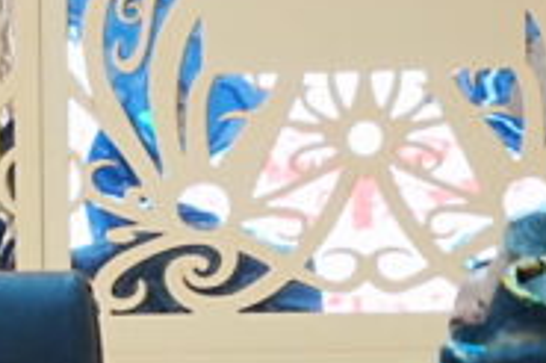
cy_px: 333
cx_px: -877
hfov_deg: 4.0
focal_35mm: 510
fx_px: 7728
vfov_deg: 2.7
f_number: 6.3
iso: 2500
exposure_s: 1/100
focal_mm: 92
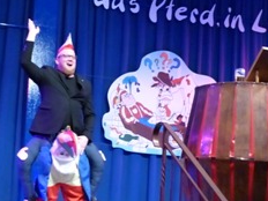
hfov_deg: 22.0
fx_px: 681
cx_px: 66
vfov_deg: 16.8
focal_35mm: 88
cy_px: 122
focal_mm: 9.4
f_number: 2.8
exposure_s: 1/80
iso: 1600
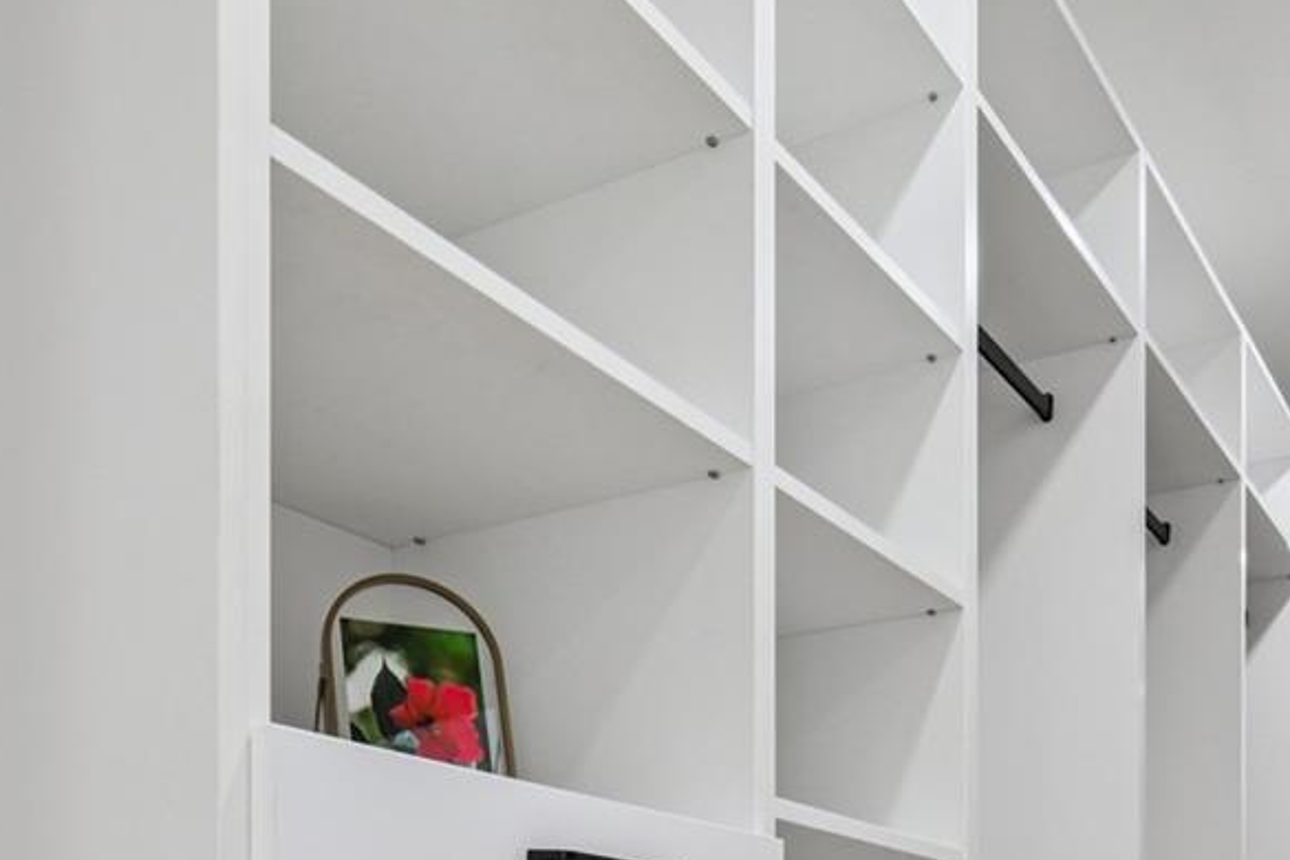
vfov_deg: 28.1
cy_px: 1058
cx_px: 584
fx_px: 1469
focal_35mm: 41
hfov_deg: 47.3
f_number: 7.1
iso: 100
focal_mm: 10
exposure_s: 1/3.33
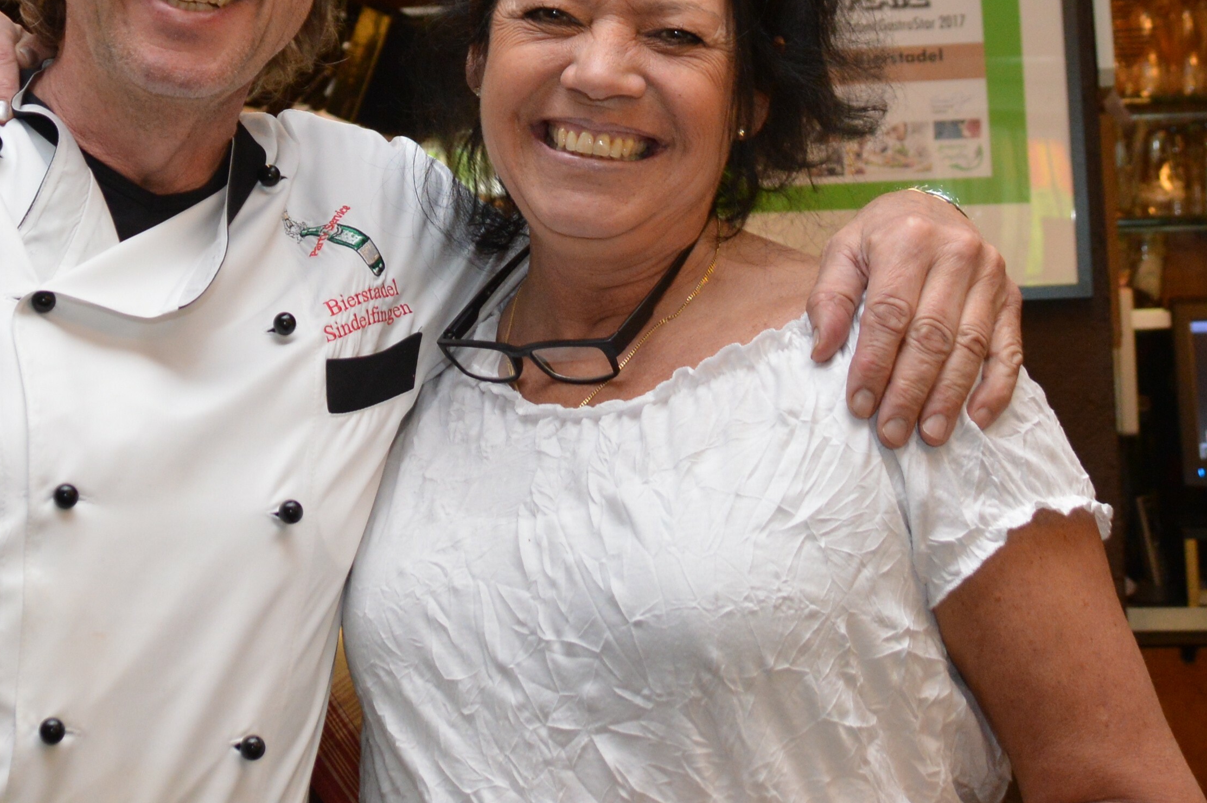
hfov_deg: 27.3
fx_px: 2445
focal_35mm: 73
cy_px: -132
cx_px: 301
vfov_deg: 17.8
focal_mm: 18
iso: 500
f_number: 3.5
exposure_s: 1/60
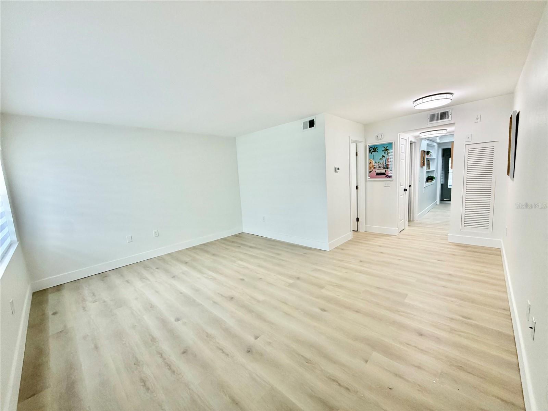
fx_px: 222
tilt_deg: -8.1
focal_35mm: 14
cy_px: 206
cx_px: 274
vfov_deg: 85.7
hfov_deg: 102.1
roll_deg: +3.7
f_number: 2.2
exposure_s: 1/120
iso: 100
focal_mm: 2.22
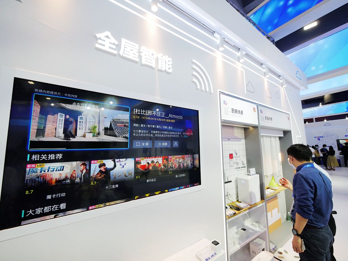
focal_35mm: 14
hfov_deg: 102.1
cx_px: 174
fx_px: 141
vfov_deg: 85.7
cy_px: 130
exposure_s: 1/500
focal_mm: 7
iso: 1600
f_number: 4
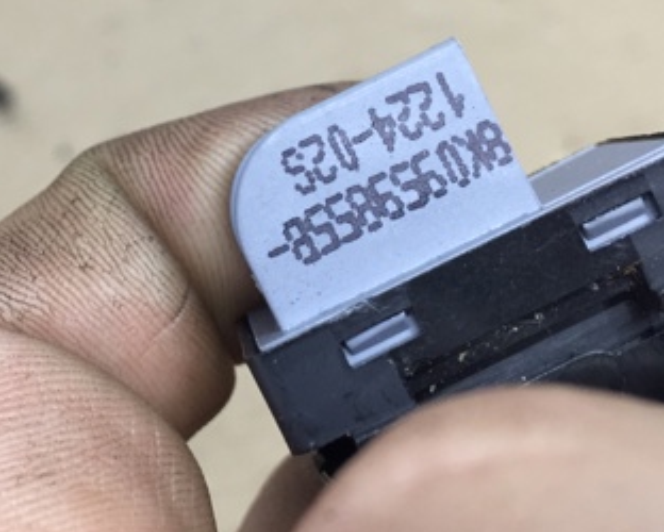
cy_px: 151
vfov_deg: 26.0
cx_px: 202
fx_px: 1141
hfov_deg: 32.1
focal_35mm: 58
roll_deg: +13.5
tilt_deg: -42.0
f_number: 2.2
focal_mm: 4.15
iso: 64
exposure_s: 1/33
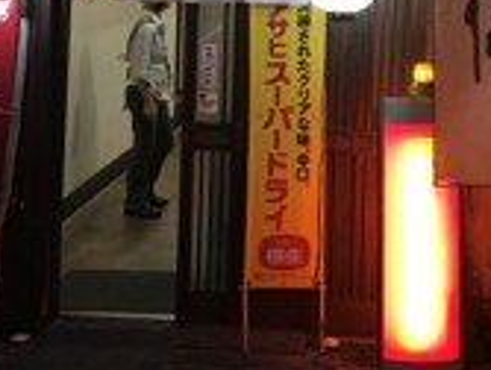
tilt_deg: +1.2
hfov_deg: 24.8
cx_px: 335
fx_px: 1109
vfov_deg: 18.1
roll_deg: -2.2
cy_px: -62
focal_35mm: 78
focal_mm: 4.15
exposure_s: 1/15
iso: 80
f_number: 2.2
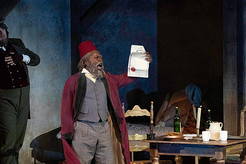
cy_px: 119
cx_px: 93
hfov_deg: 4.3
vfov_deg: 2.9
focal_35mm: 475
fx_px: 3247
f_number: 13
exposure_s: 1/320
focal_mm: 318
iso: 16000
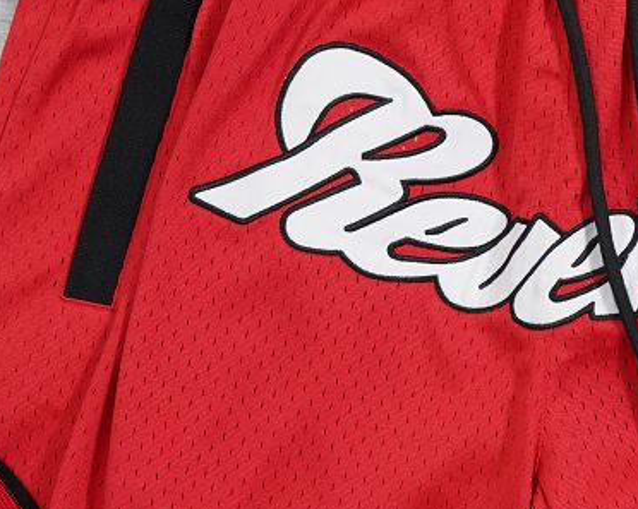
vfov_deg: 14.5
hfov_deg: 17.8
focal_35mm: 106
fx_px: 2000
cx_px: 609
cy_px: 314
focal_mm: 35
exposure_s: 1/100
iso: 1600
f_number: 10
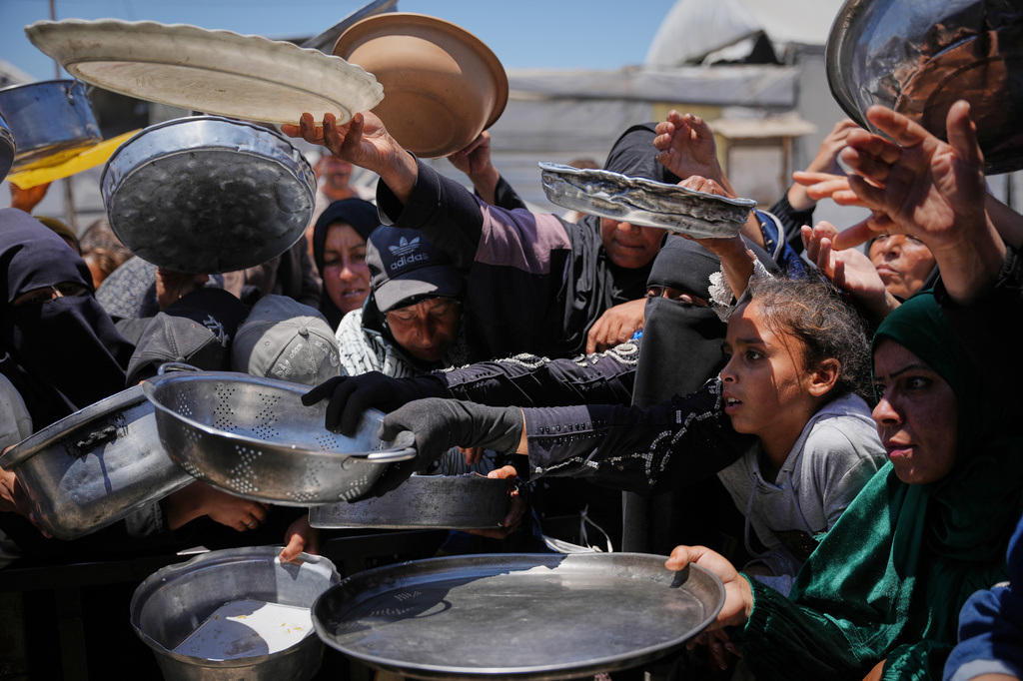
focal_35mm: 40
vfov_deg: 33.4
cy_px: 340
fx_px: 1136
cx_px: 512
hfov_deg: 48.5
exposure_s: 1/3200
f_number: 2.8
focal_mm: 40
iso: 125
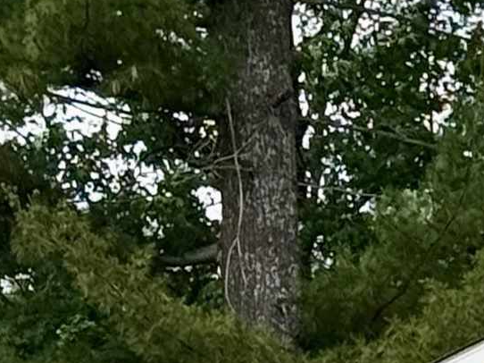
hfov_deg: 7.0
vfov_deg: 5.3
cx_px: 967
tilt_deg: +5.7
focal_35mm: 272
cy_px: 846
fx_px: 3801
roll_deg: -0.5
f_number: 1.78
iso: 100
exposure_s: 1/2342
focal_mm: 6.76
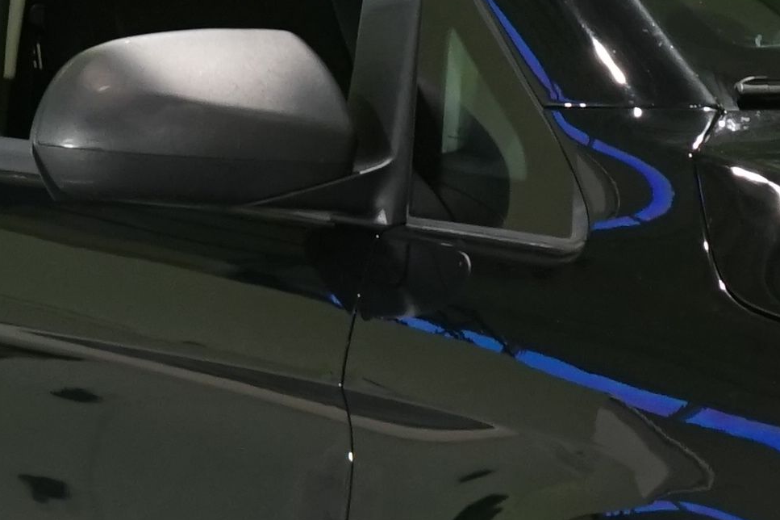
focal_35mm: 360
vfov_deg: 3.8
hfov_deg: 5.7
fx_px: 7797
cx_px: 686
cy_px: 291
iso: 800
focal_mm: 58
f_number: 5.6
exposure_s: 1/30
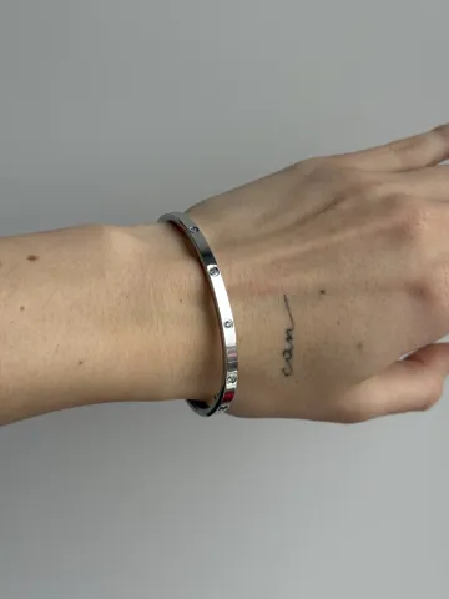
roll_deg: +4.0
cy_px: 300
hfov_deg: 30.3
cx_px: 224
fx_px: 830
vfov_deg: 39.7
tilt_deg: -20.5
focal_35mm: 48
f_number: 1.78
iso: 100
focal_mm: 6.76
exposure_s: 1/104
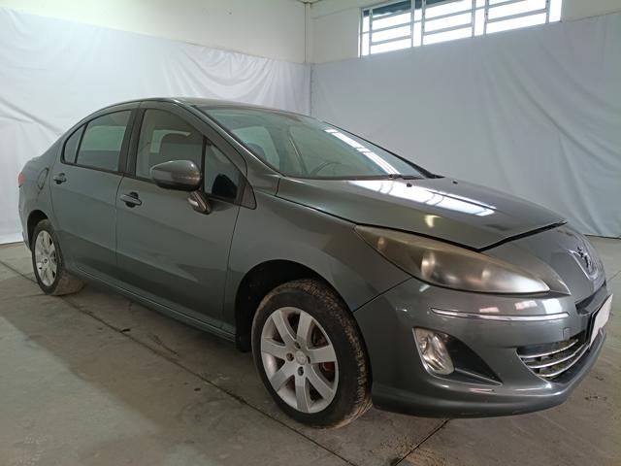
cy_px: 233
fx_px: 466
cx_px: 310
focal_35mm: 26
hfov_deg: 67.3
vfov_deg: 53.1
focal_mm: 4.81
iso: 338
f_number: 1.8
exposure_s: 1/60.1
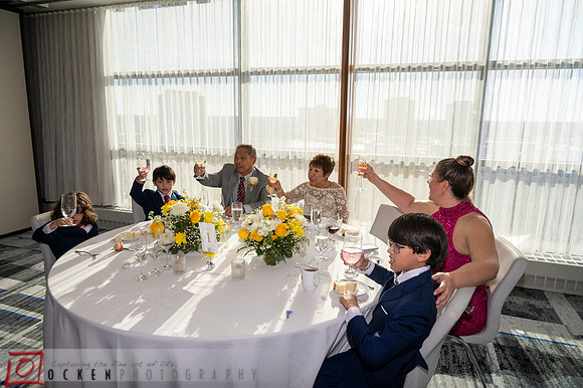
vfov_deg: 53.1
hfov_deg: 73.8
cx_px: 292
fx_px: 388
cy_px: 194
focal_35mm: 24
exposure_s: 1/1600
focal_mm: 24
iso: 1000
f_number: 5.6
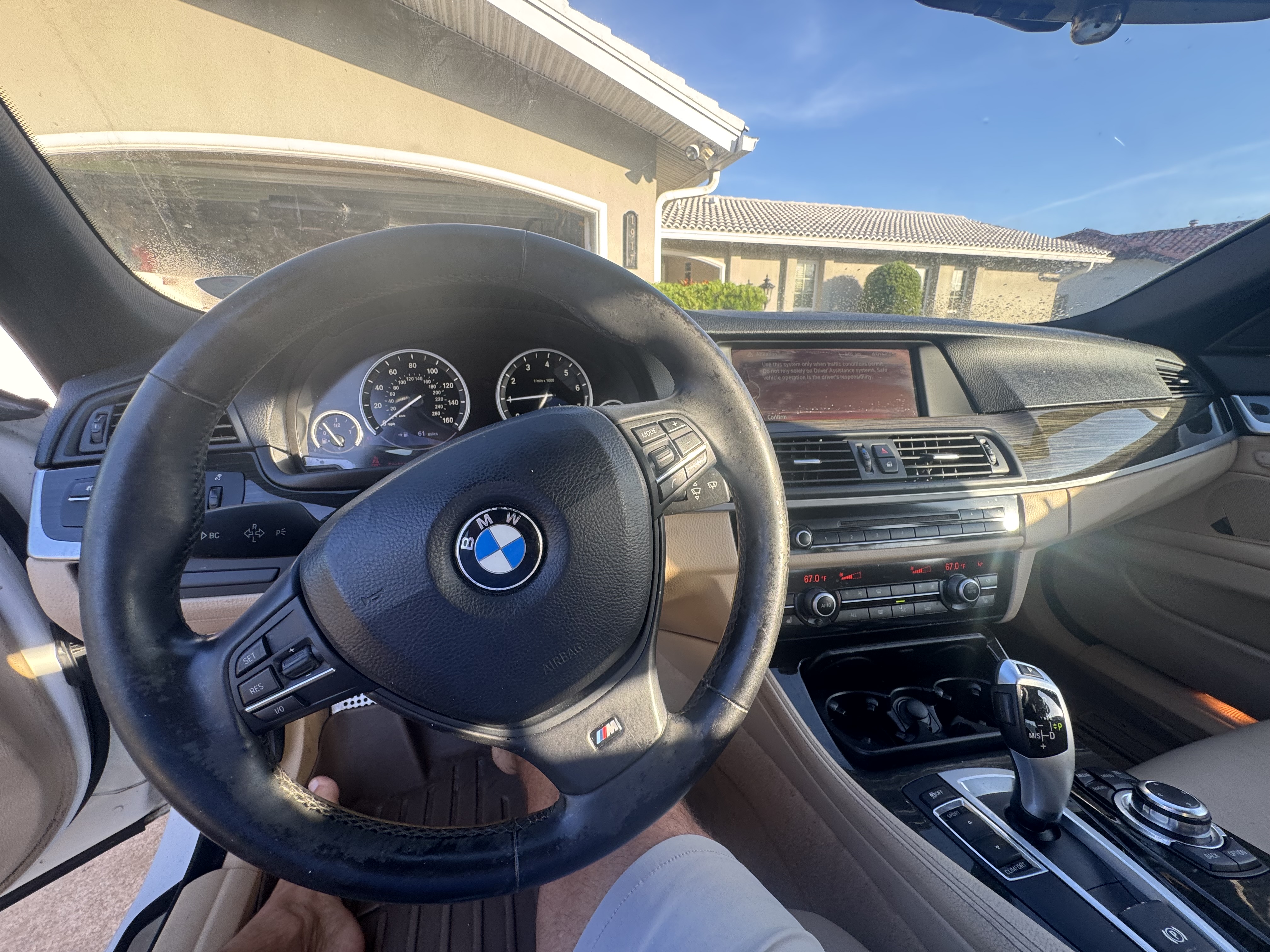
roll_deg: +0.0
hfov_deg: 102.1
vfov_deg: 85.7
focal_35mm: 14
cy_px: 476
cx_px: 635
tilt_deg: -18.7
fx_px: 514
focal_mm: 2.22
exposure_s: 1/99
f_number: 2.2
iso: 50
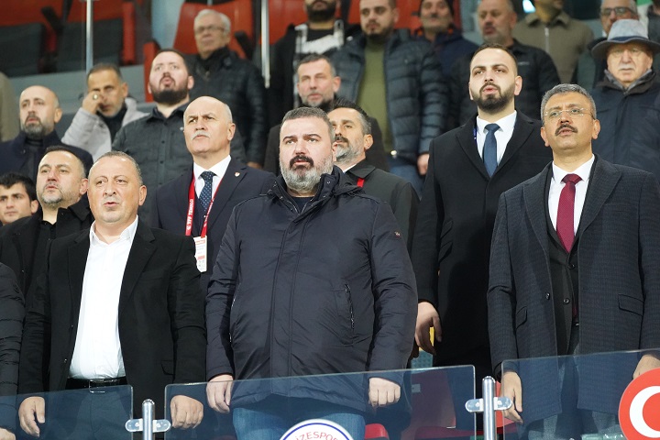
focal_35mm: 196
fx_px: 3593
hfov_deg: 10.5
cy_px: 220
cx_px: 330
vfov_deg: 7.0
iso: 12800
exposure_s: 1/250
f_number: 5.6
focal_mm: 196
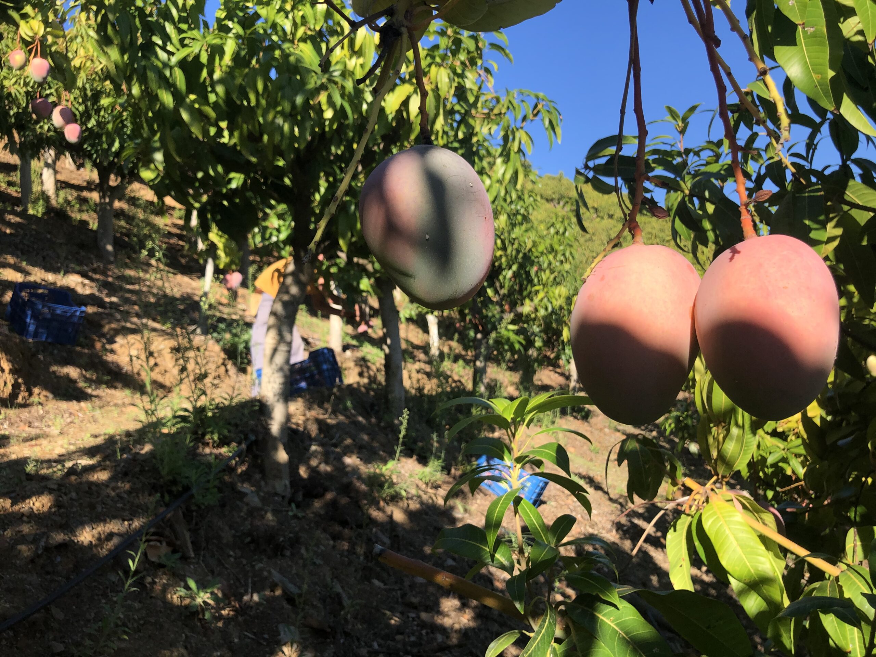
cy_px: 328
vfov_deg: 49.7
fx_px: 709
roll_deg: +2.6
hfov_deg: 63.4
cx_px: 438
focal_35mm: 28
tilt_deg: +2.1
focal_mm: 3.99
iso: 20
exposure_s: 1/1548
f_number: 1.8
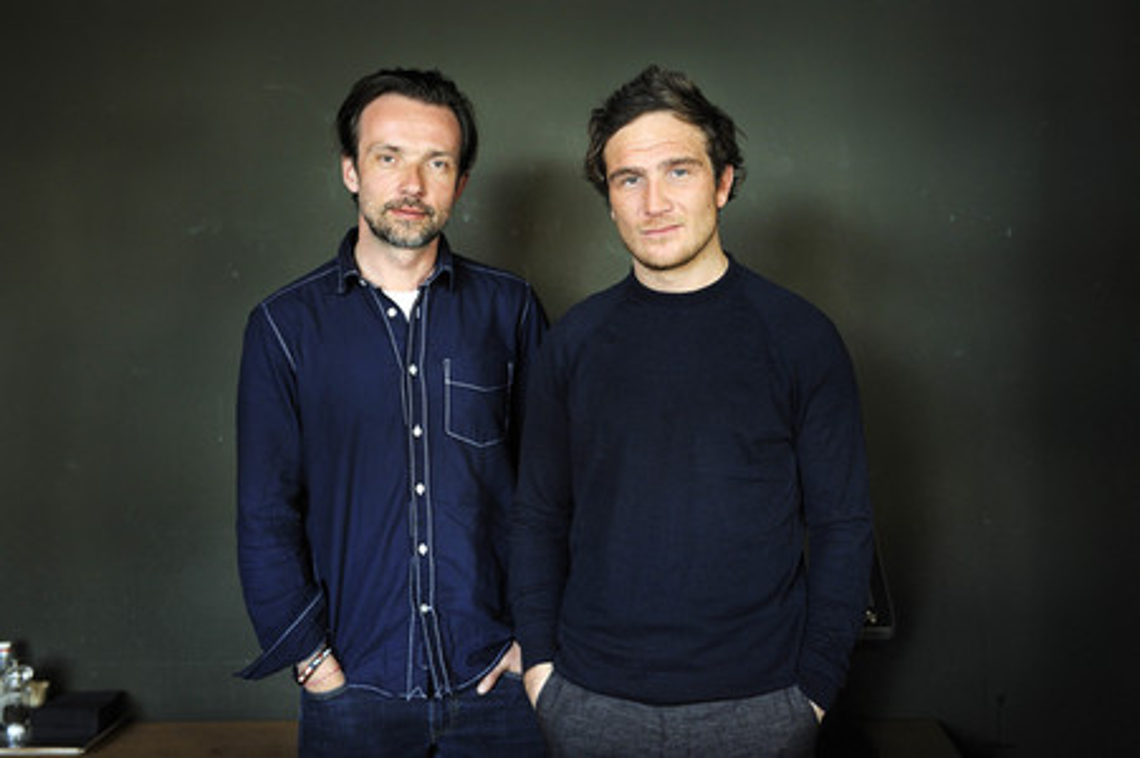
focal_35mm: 52
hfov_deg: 38.2
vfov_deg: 26.0
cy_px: 379
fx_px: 1645
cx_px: 570
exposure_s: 1/50
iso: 1250
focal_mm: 52
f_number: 3.2
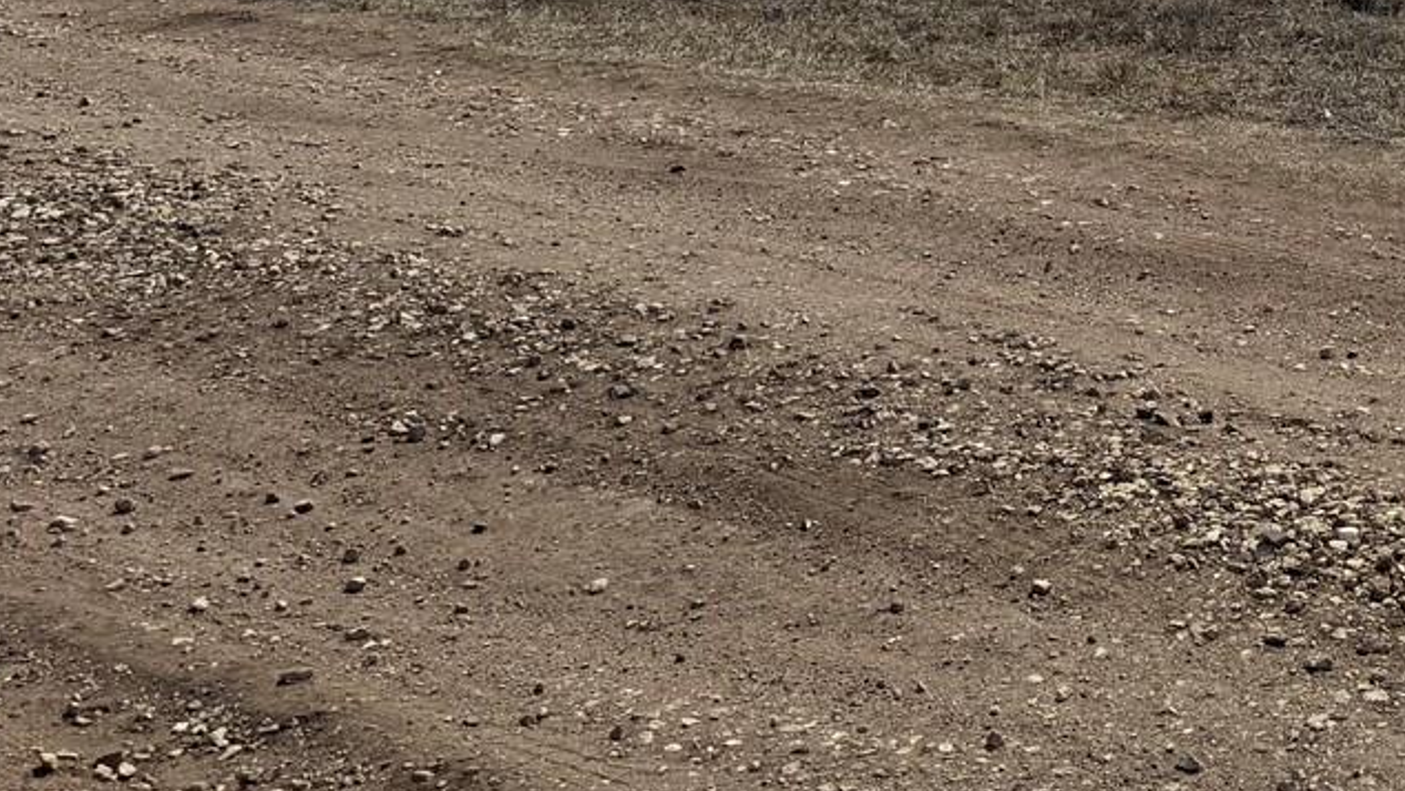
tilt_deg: -2.4
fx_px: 2459
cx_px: 1498
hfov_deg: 29.2
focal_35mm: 66
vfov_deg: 16.7
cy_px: -383
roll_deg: -2.3
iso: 80
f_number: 1.78
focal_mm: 6.76
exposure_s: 1/12346
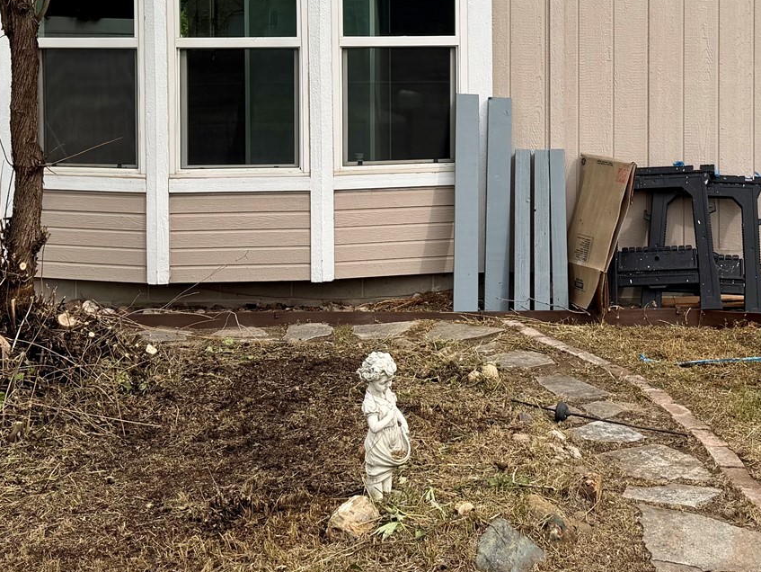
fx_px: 1276
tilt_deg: -1.4
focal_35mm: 58
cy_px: 66
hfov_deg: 32.7
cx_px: 554
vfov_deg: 24.6
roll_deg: +0.3
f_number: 1.78
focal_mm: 6.76
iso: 80
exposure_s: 1/3145
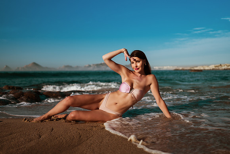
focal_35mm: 35
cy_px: 77
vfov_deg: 37.9
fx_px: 224
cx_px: 115
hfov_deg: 54.4
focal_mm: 35
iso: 50
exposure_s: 1/8000
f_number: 1.8
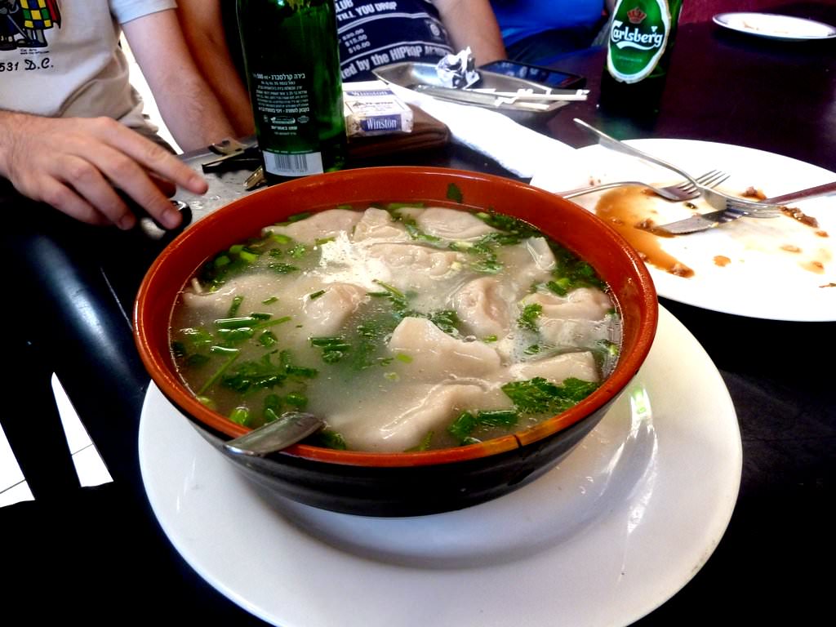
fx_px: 604
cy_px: 314
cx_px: 418
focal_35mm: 25
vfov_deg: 54.9
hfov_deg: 69.4
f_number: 3.3
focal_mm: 4.1
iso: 320
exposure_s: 1/30
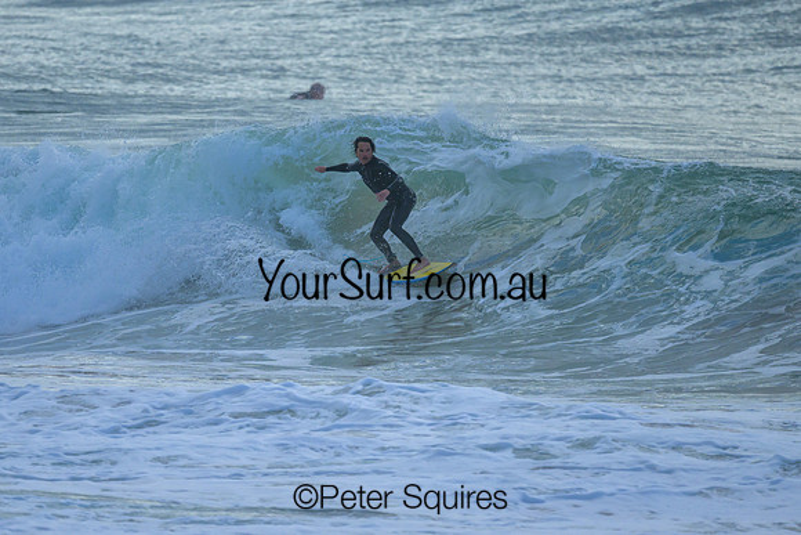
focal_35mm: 1099
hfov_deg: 1.9
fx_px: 24449
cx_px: 317
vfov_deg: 1.3
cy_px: 233
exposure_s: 1/2500
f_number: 6.3
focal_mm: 800
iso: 500
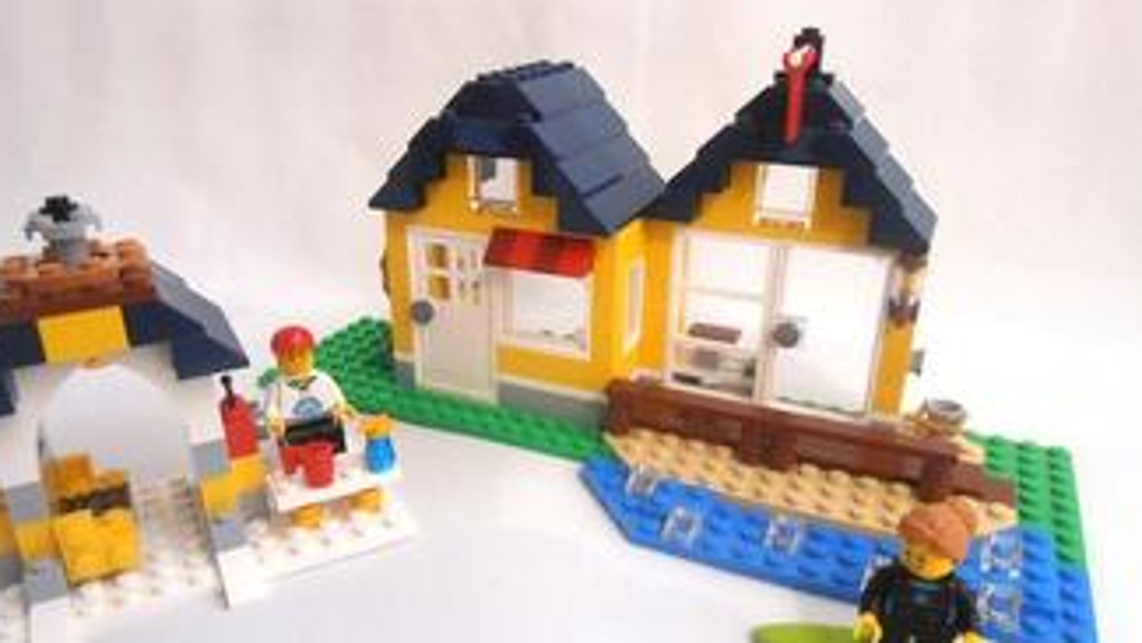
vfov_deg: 40.2
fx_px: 878
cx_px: 531
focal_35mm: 29
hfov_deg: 66.0
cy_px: 358
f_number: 3
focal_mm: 4.2
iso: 80
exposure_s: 1/500
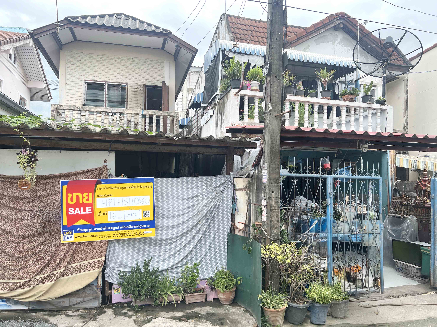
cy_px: 164
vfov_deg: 53.1
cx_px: 218
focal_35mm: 26
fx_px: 328
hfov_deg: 67.3
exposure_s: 1/1224
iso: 50
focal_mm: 5.7
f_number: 1.5
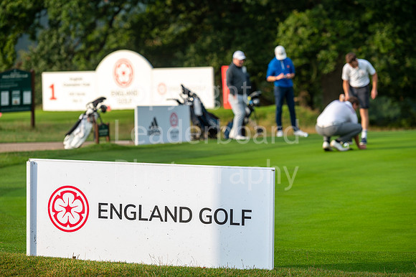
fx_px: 1944
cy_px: 148
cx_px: 211
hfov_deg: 12.2
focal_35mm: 168
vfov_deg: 8.1
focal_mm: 155
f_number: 4.5
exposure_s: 1/500
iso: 125
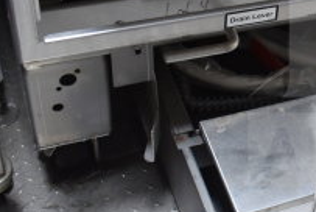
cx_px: 422
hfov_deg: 20.4
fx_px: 791
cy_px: 63
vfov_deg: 15.2
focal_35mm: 90
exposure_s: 1/30
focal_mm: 20
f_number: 3.5
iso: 640
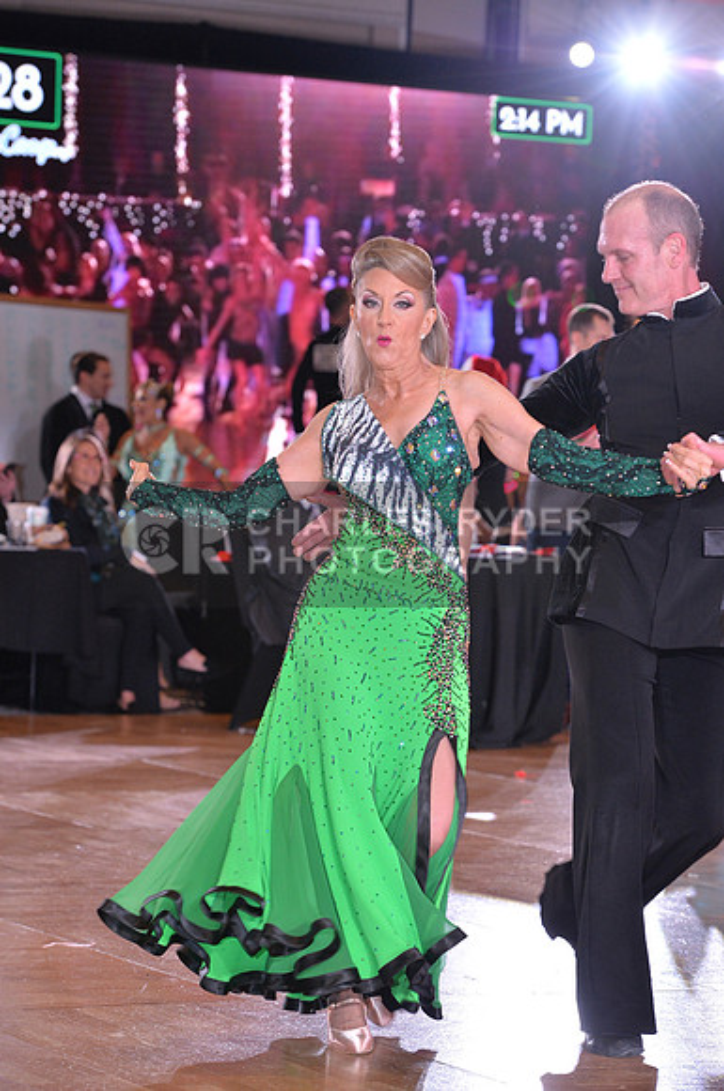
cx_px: 362
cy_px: 546
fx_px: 3933
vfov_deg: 15.8
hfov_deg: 10.5
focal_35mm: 130
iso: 2000
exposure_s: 1/200
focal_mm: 130
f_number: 5.6
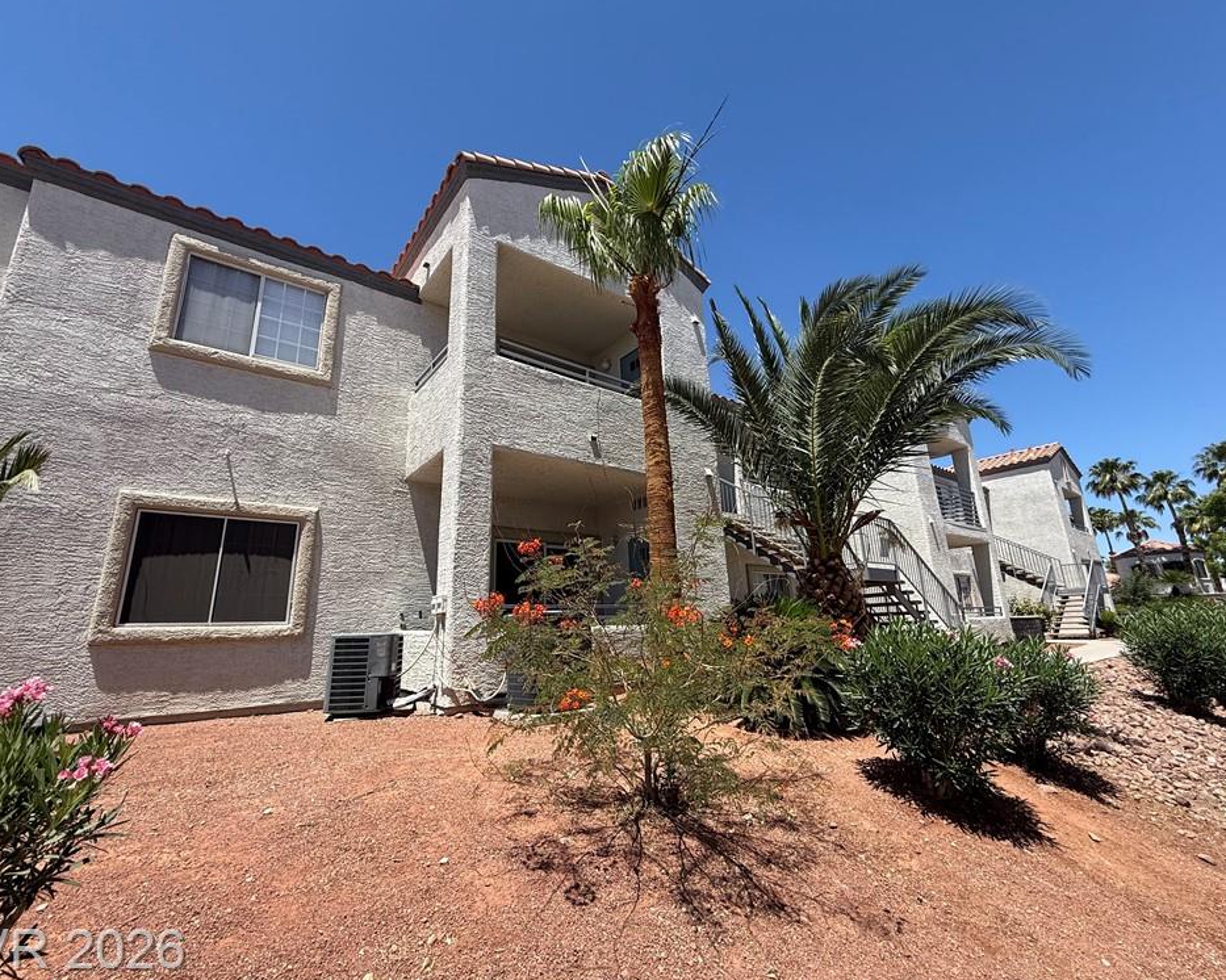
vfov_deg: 84.0
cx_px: 606
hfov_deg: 96.8
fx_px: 544
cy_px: 485
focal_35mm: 15
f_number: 2.2
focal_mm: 2.22
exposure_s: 1/1534
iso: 50
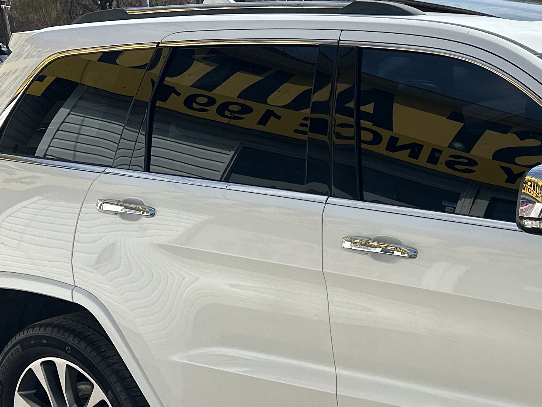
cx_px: 669
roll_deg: +0.5
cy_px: 333
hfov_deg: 25.1
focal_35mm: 69
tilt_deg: -17.4
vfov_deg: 21.0
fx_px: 1081
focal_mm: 6.86
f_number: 1.78
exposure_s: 1/5848
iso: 80
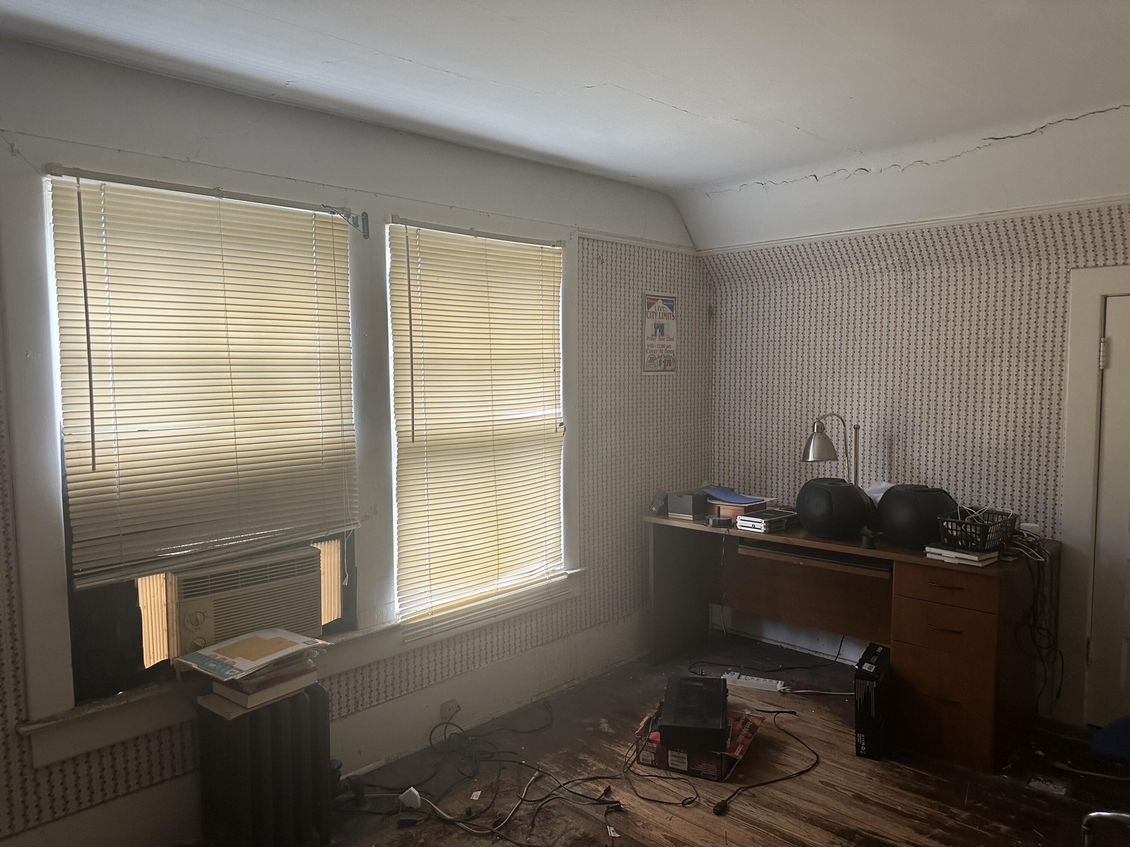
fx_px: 783
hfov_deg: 71.6
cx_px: 565
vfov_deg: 56.8
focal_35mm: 24
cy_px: 424
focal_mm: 6.86
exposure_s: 1/101
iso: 160
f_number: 1.78
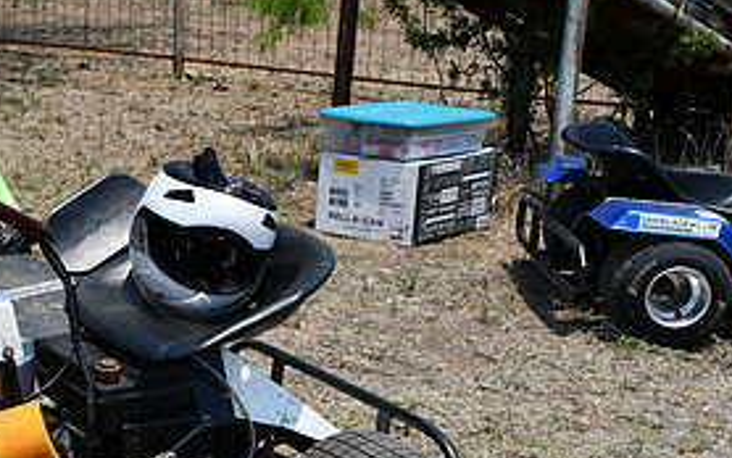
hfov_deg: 24.1
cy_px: 349
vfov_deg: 15.7
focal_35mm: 83
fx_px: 1656
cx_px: 47
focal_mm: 26
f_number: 9
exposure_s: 1/320
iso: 100
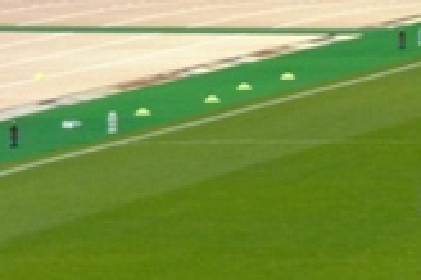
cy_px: 367
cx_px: 18
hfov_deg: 2.4
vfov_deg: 1.6
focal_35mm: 852
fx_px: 9954
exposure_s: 1/125
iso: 400
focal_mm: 49.2
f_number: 4.9
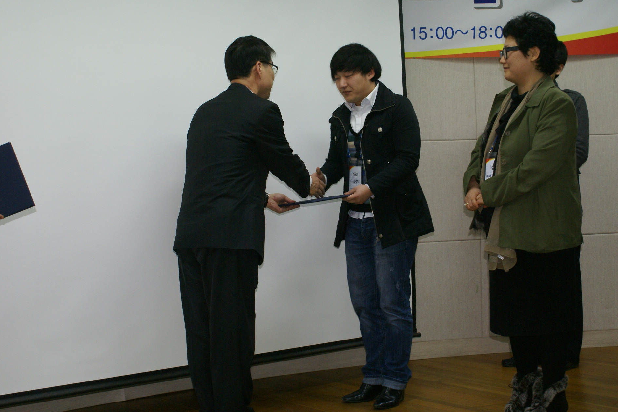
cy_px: 206
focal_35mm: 54
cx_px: 312
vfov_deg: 25.3
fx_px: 919
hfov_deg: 37.2
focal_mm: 35
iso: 400
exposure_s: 1/80
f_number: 5.6
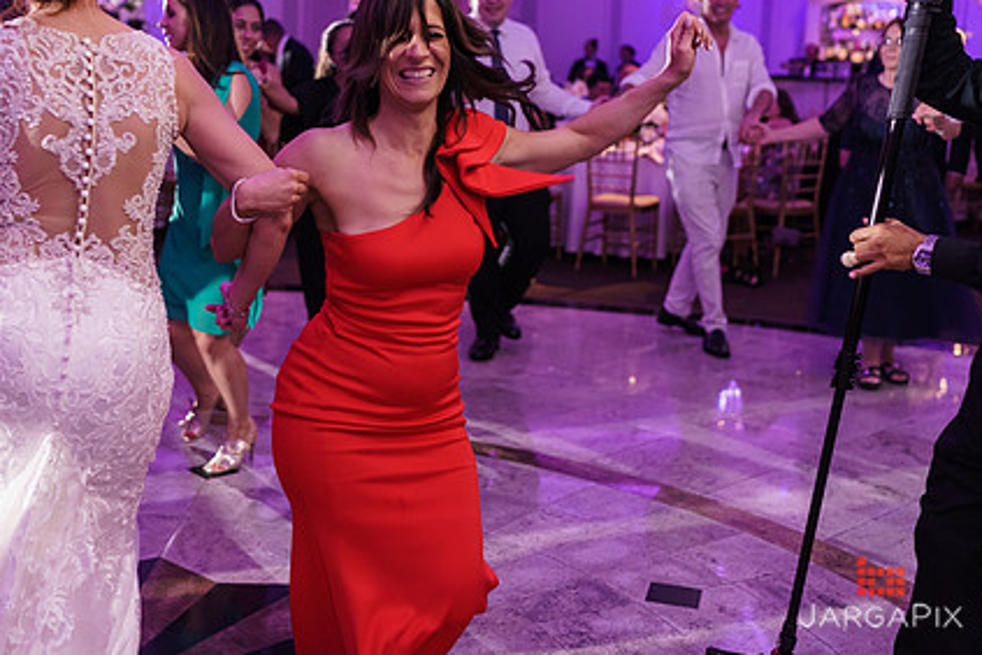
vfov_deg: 27.9
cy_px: 229
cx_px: 348
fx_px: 1309
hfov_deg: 40.7
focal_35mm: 48
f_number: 2
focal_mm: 35
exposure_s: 1/200
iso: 1600
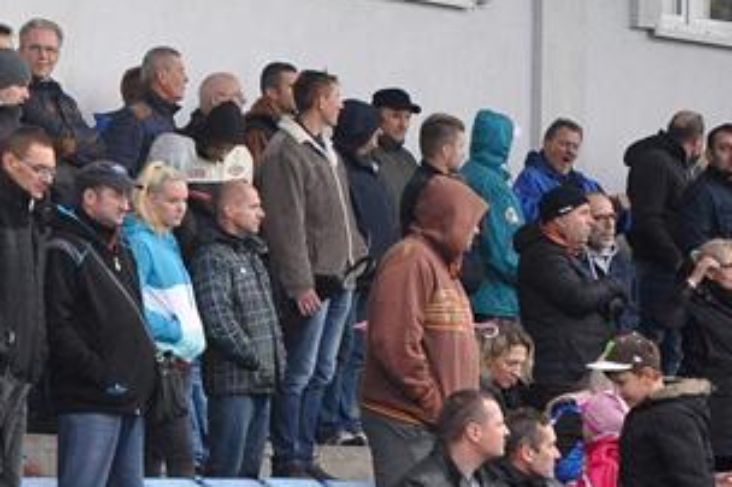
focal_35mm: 294
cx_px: -267
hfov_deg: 6.9
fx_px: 5971
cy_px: 230
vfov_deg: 4.7
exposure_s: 1/320
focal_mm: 70
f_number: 4.5
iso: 2000
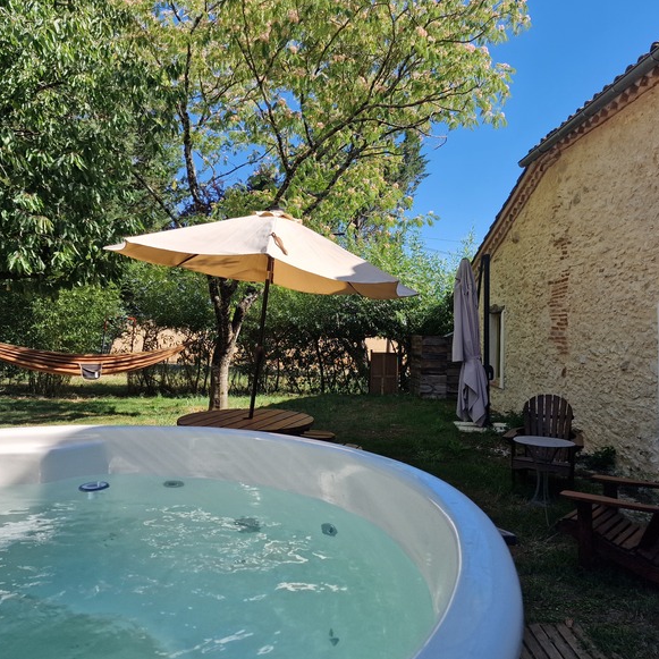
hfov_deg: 57.1
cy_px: 327
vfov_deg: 57.3
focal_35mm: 28
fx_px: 603
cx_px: 374
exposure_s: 1/562
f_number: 1.8
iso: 50
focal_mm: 6.4
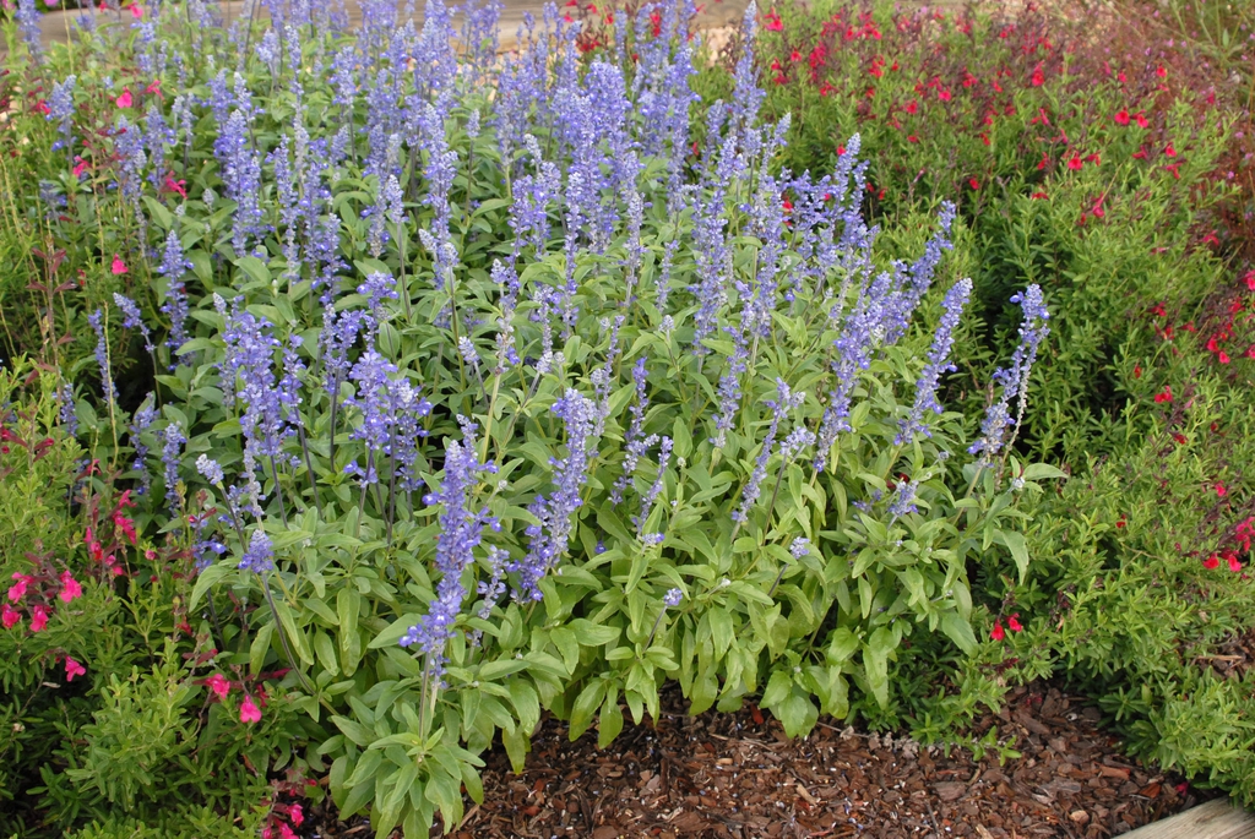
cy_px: 420
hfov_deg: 46.4
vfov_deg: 32.0
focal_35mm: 42
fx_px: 1466
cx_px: 628
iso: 400
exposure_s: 1/200
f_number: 7.1
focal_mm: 28
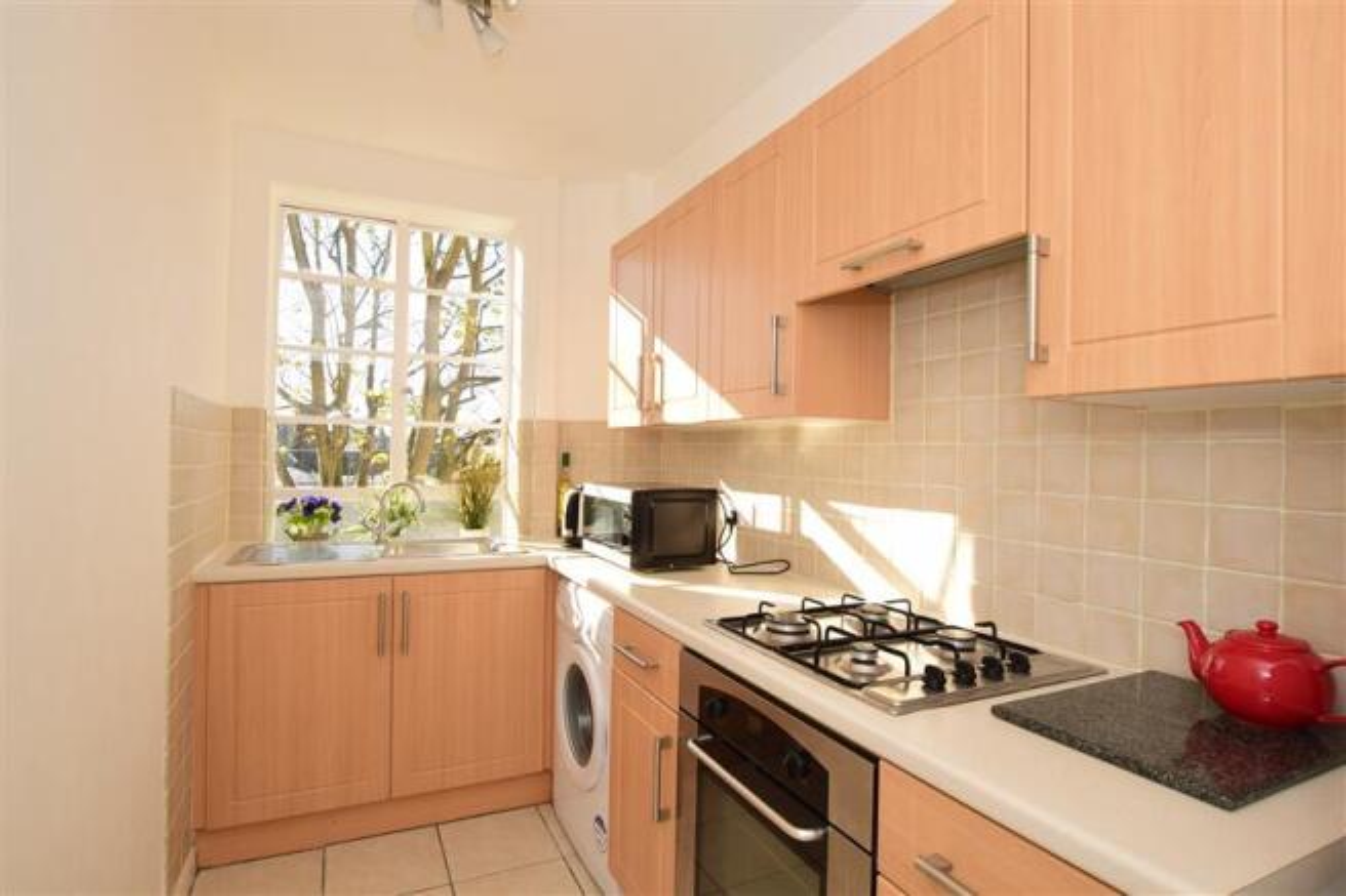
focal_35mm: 18
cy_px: 448
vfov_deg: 67.4
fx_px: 673
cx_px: 673
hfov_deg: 90.0
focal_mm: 12
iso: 200
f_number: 8
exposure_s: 1/200
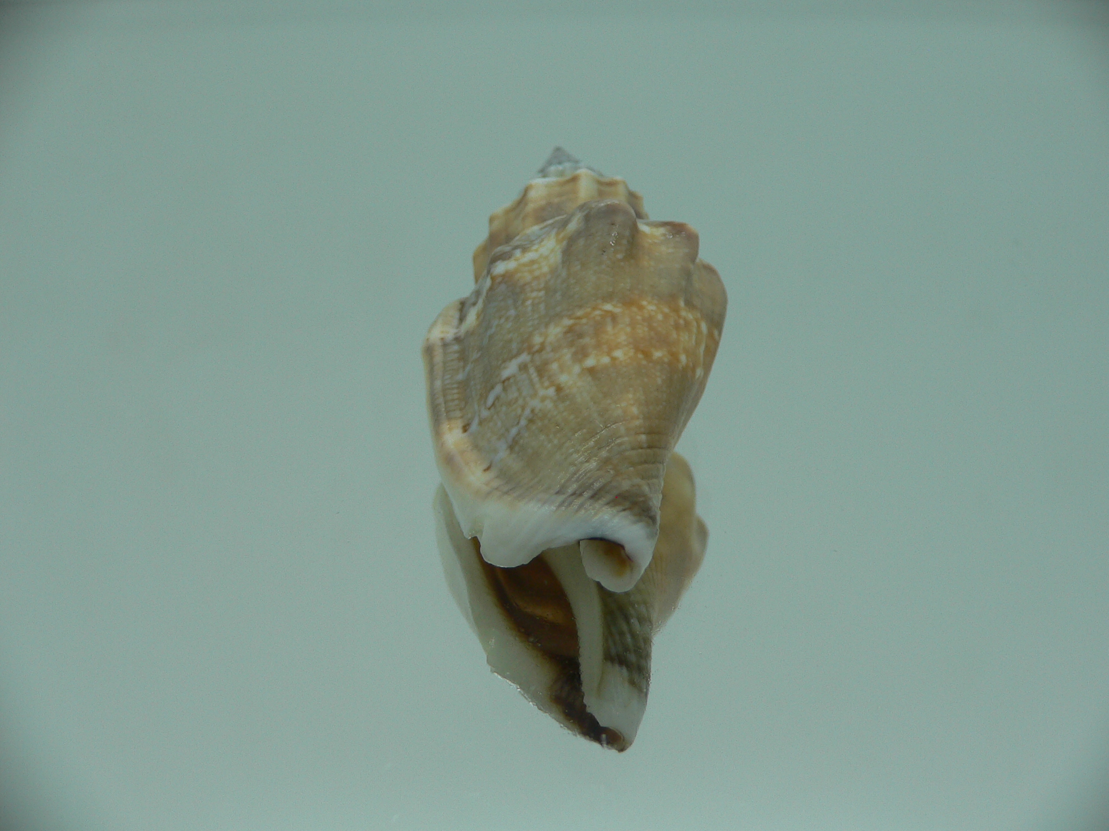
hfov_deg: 52.6
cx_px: 554
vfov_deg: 40.7
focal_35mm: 35
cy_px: 416
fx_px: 1121
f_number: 2.8
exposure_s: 1/60
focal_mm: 4.6
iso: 80
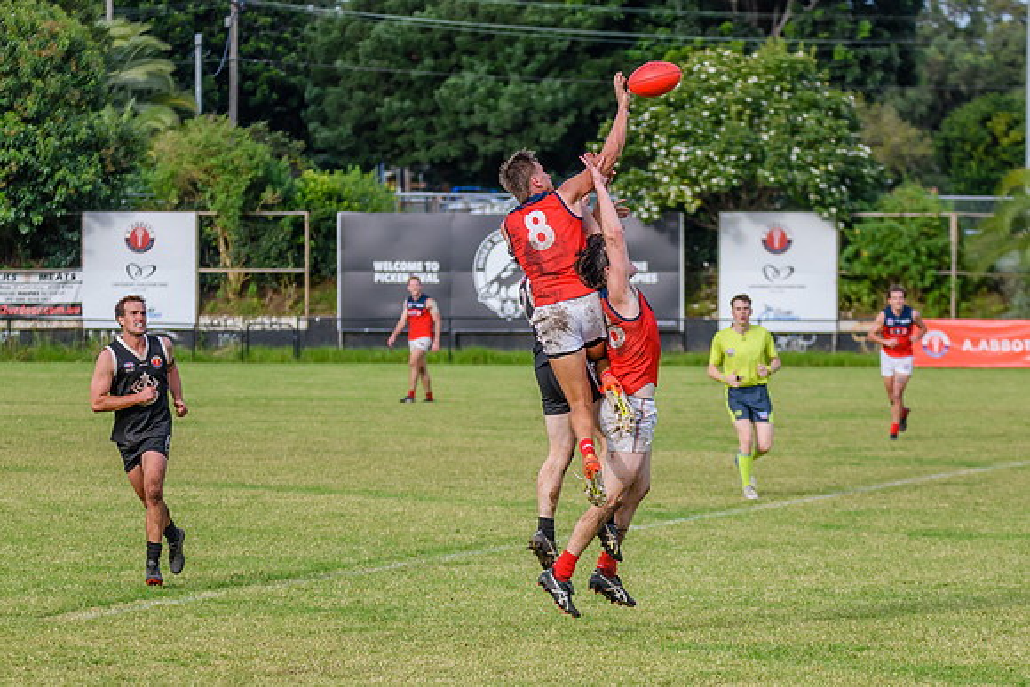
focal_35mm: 217
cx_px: 567
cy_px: 422
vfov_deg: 6.3
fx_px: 6196
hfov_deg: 9.5
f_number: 5.6
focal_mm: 150
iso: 800
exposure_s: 1/2000
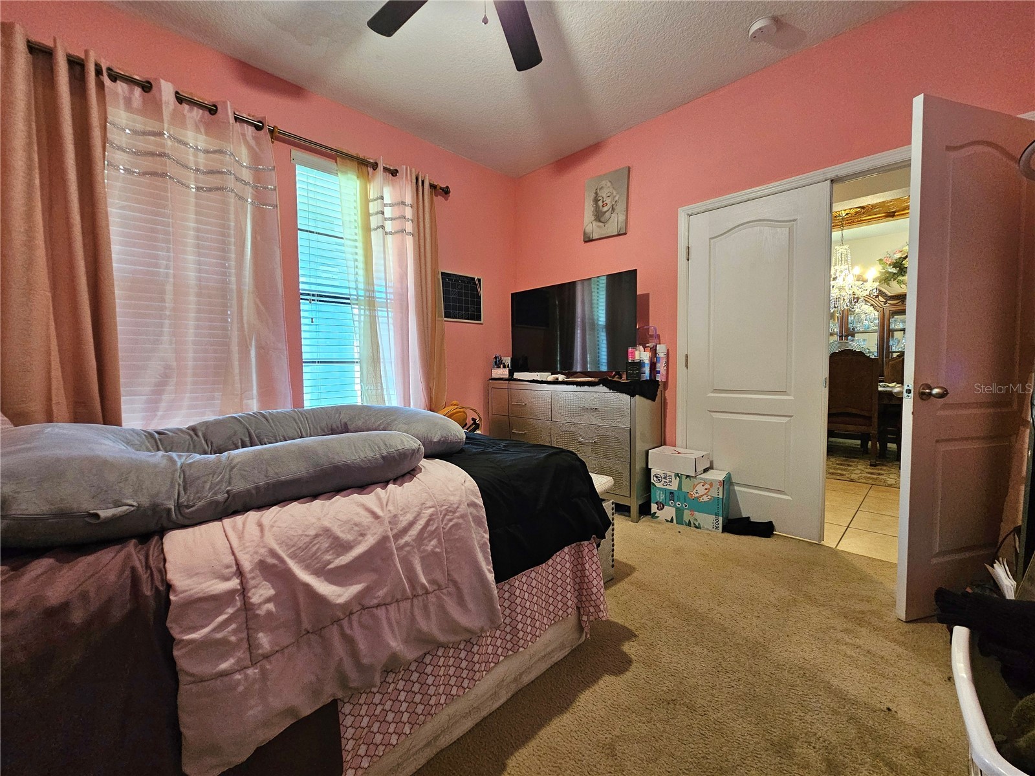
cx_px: 518
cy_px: 388
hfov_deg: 106.2
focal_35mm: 13
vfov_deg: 89.9
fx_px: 389
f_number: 2.2
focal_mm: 2.2
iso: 400
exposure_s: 1/40
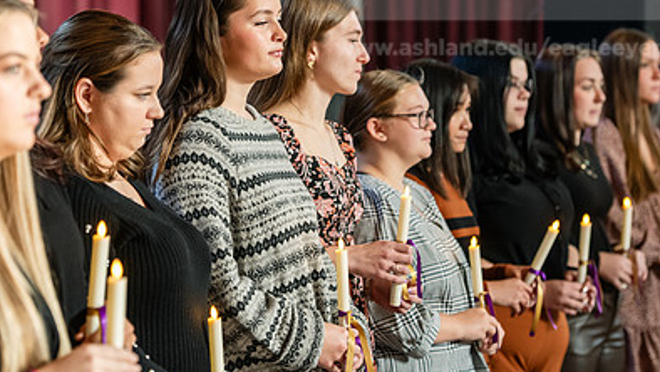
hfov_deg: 14.2
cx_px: 260
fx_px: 2644
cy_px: 83
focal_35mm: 151
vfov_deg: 8.0
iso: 1600
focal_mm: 98
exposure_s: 1/200
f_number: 3.5
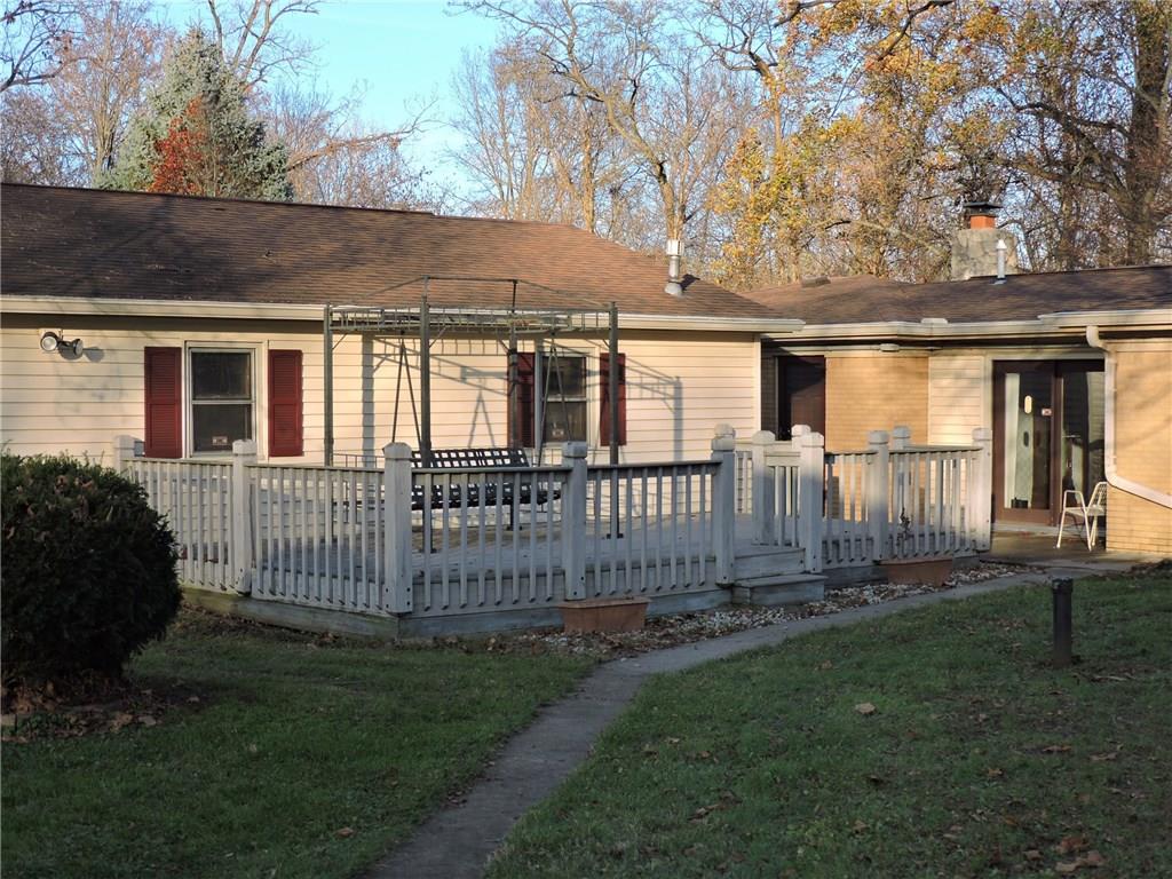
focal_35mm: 55
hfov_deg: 34.9
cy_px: 440
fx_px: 1862
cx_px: 586
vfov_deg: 26.6
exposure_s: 1/250
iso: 100
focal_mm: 9.8
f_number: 3.7
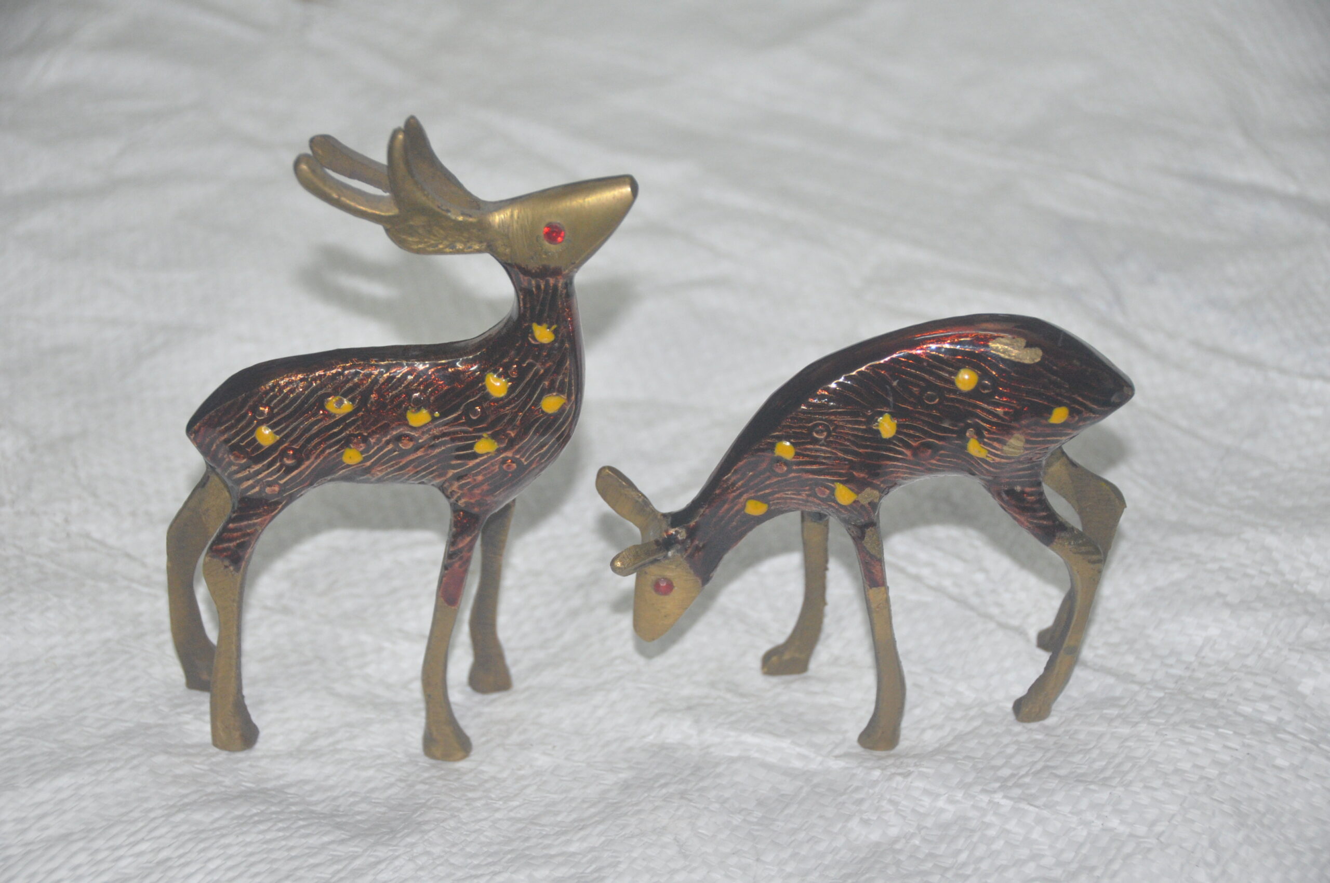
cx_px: 665
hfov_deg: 22.6
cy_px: 442
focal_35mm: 90
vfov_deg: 15.1
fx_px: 3321
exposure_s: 1/60
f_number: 4.8
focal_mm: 60
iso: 1250
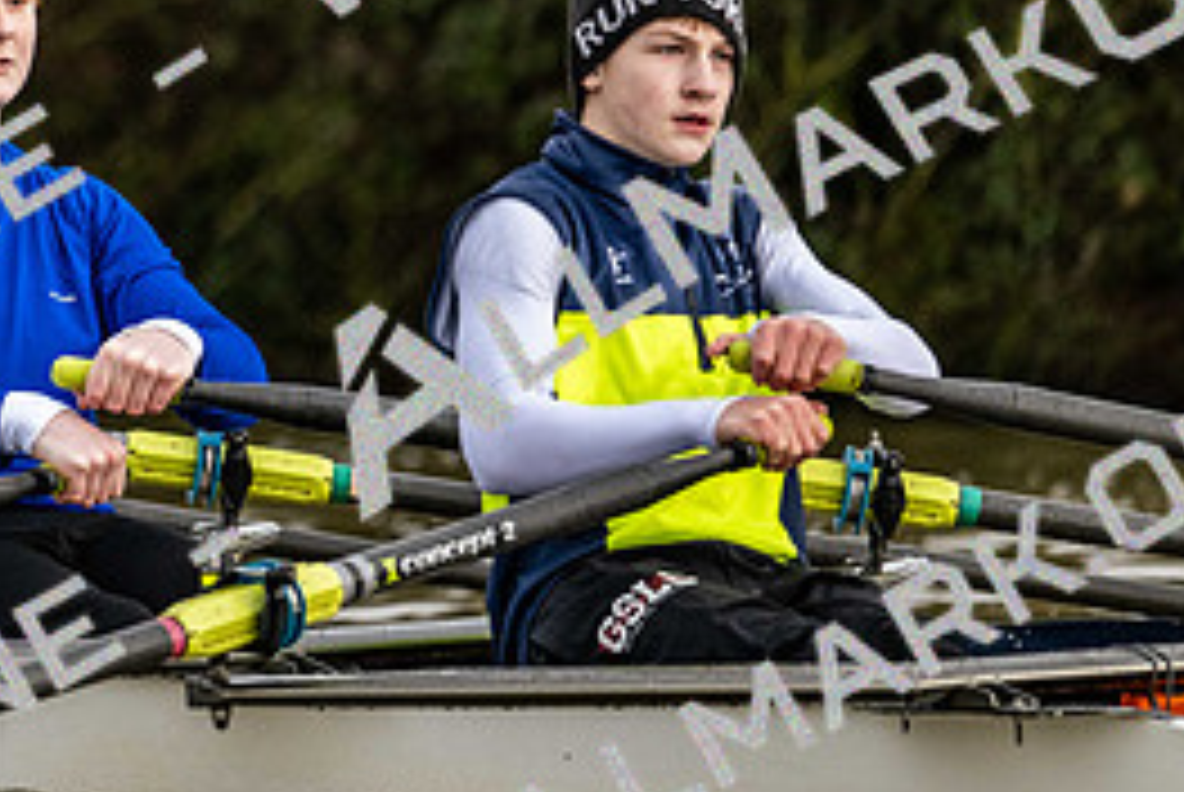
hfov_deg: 2.3
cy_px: 92
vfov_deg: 1.6
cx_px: -50
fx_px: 29040
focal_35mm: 882
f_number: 4.5
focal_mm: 400
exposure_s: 1/1600
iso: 1800
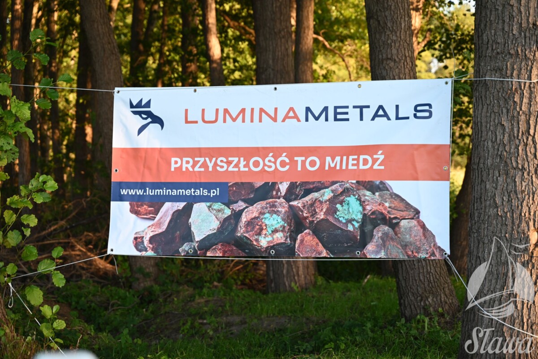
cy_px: 180
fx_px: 1061
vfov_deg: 19.2
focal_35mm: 71
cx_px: 269
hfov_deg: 28.4
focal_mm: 71
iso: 400
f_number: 3.5
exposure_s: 1/250
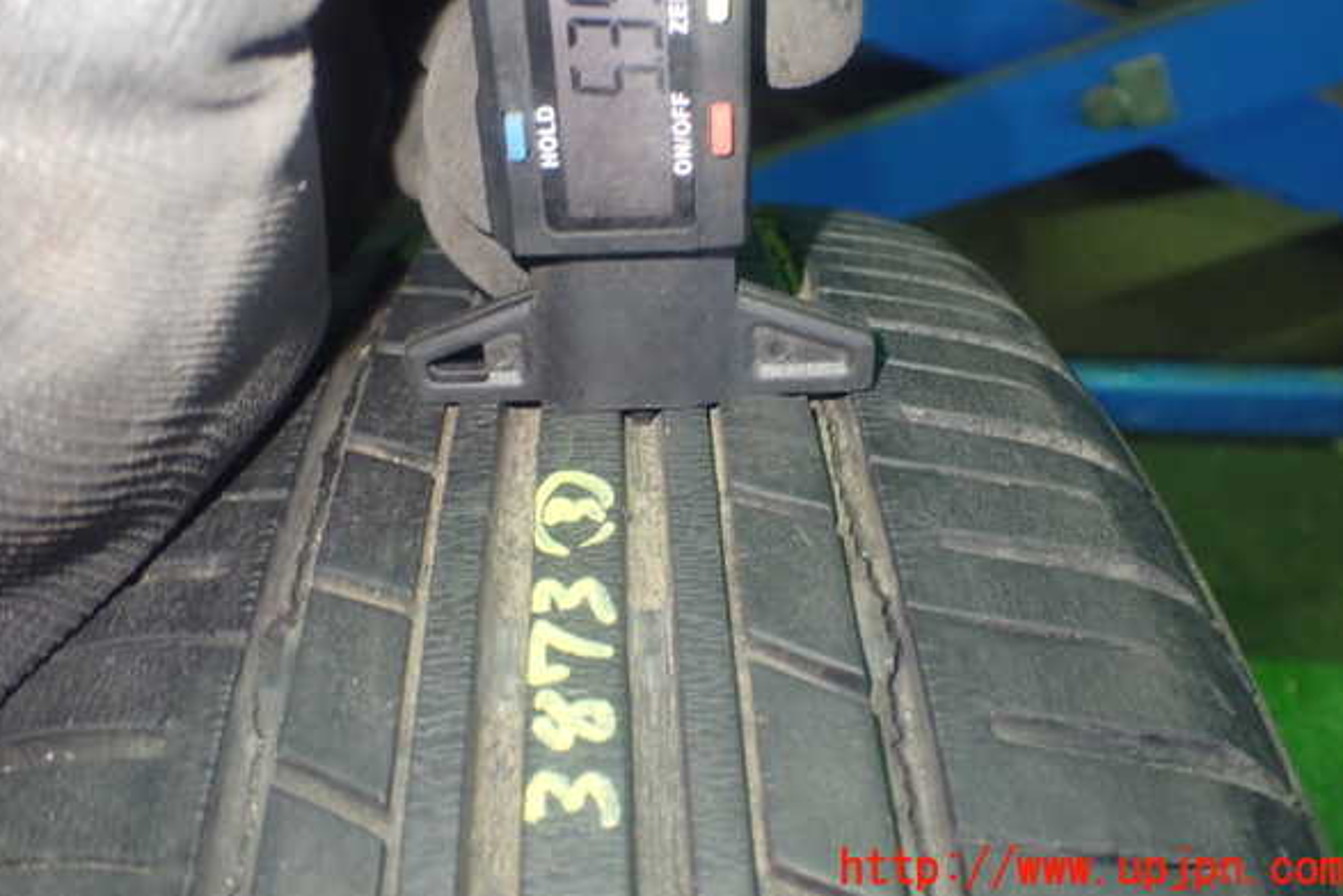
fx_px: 1269
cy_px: 384
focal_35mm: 34
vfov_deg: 38.8
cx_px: 670
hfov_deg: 55.8
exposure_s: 1/25
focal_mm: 5.79
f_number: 2.4
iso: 800
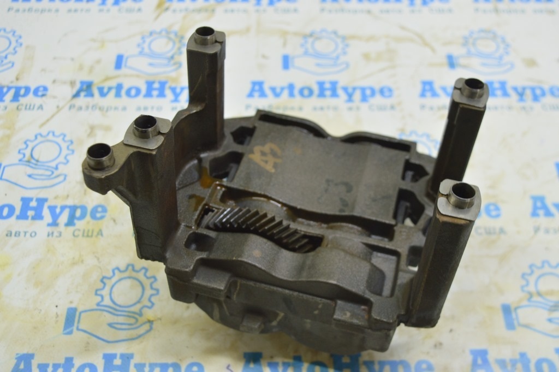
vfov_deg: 30.8
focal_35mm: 44
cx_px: 280
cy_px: 186
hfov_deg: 45.0
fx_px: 675
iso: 400
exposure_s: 1/20
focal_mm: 29
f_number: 5.6
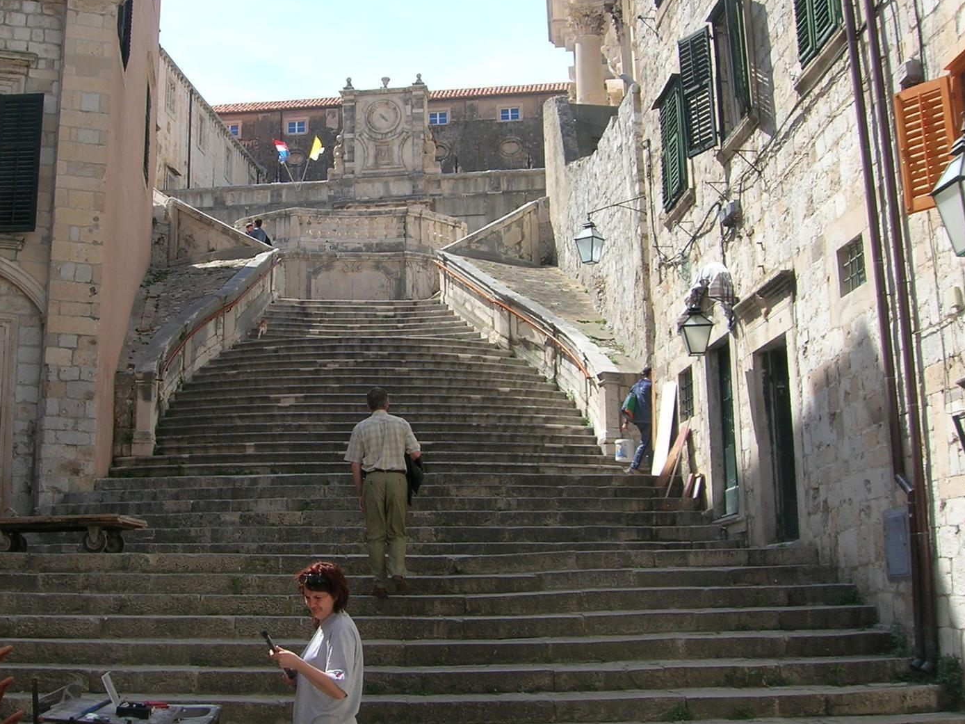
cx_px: 356
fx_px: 1310
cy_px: 311
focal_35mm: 47
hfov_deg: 40.1
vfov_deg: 30.8
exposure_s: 1/267
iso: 50
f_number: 4.9
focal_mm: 5.7
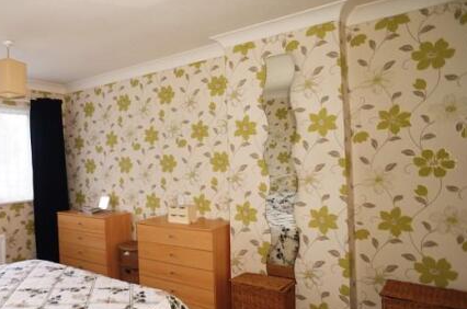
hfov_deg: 50.0
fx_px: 479
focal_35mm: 37
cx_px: 121
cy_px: 165
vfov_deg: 35.8
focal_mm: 16
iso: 200
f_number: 4
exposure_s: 1/60
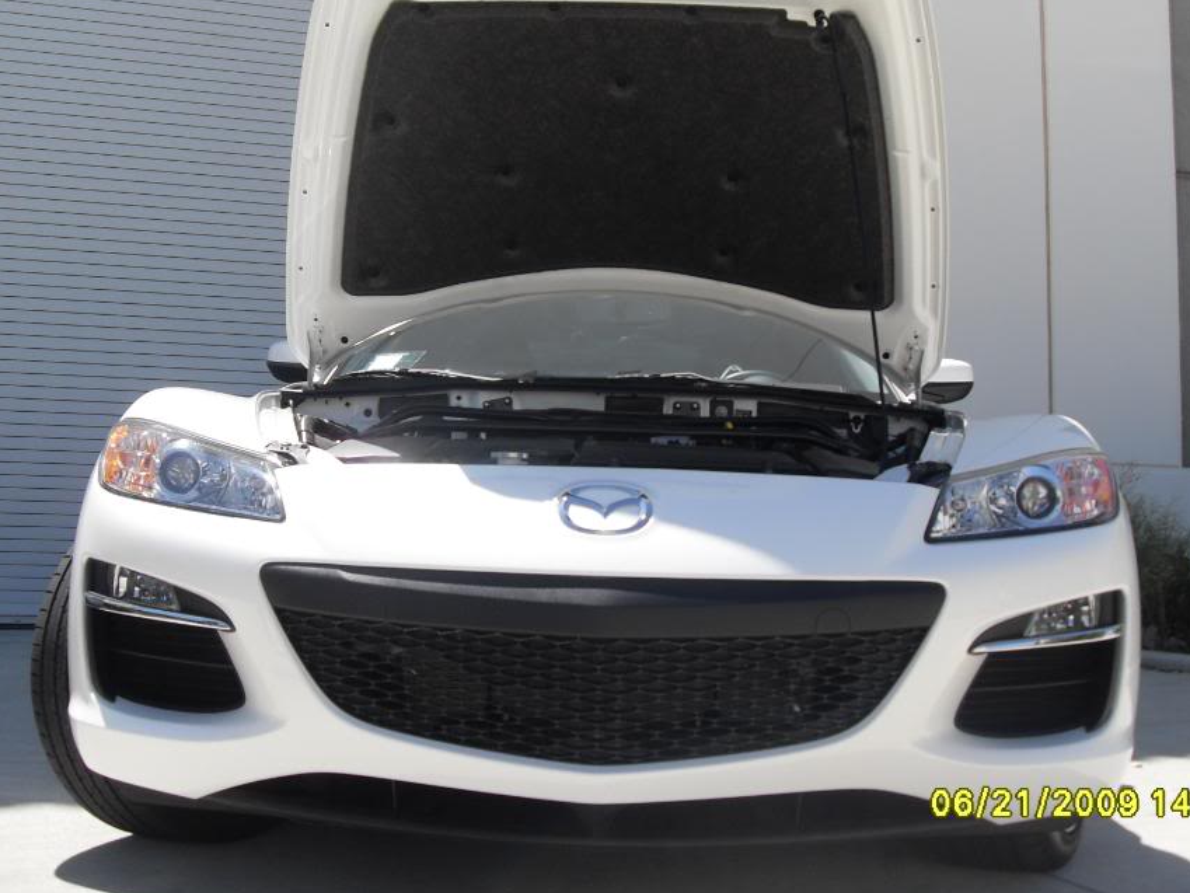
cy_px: 370
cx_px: 615
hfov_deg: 45.8
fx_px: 1410
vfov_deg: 35.1
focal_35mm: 41
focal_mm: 6.3
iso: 80
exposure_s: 1/180
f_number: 7
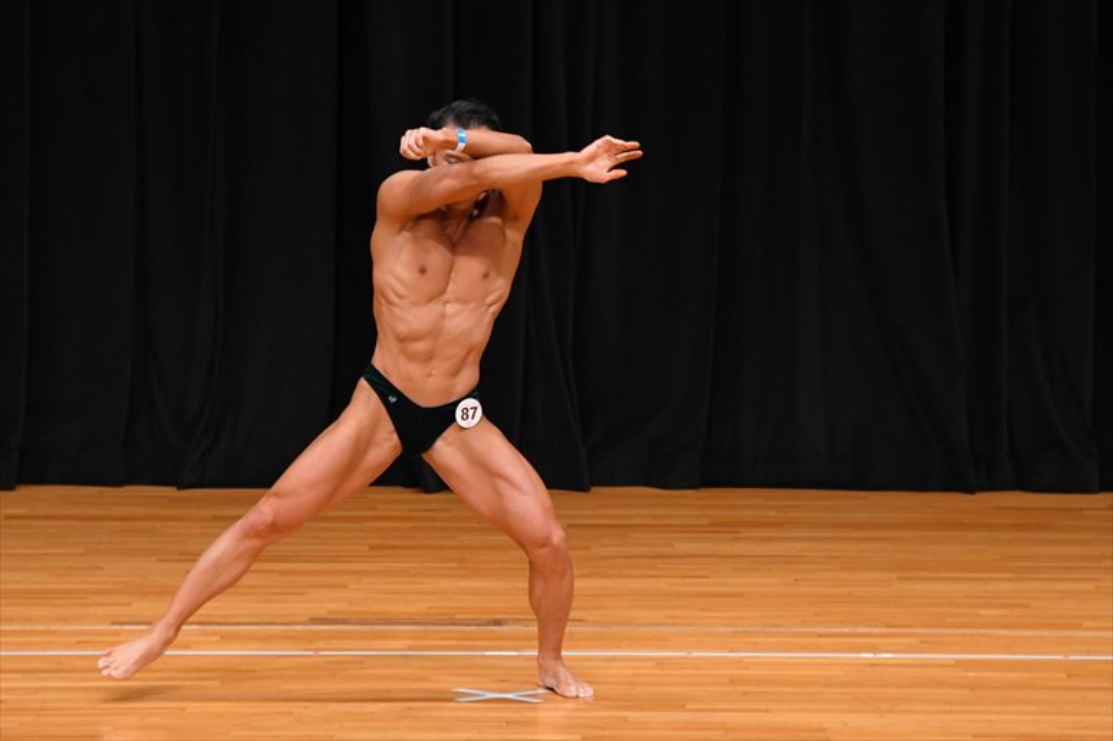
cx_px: 556
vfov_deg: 4.8
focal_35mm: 285
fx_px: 8807
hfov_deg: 7.2
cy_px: 370
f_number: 5.6
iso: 3200
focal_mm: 190
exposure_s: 1/400
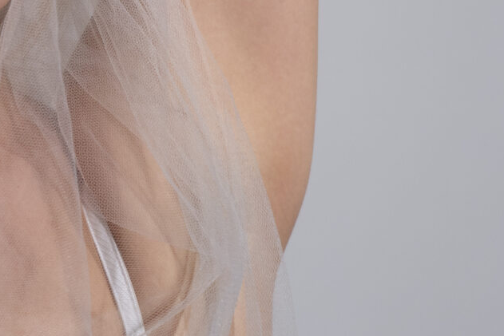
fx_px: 3865
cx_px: -131
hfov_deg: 7.4
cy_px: -263
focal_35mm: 276
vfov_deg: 4.9
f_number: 4
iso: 200
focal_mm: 68
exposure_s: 1/125
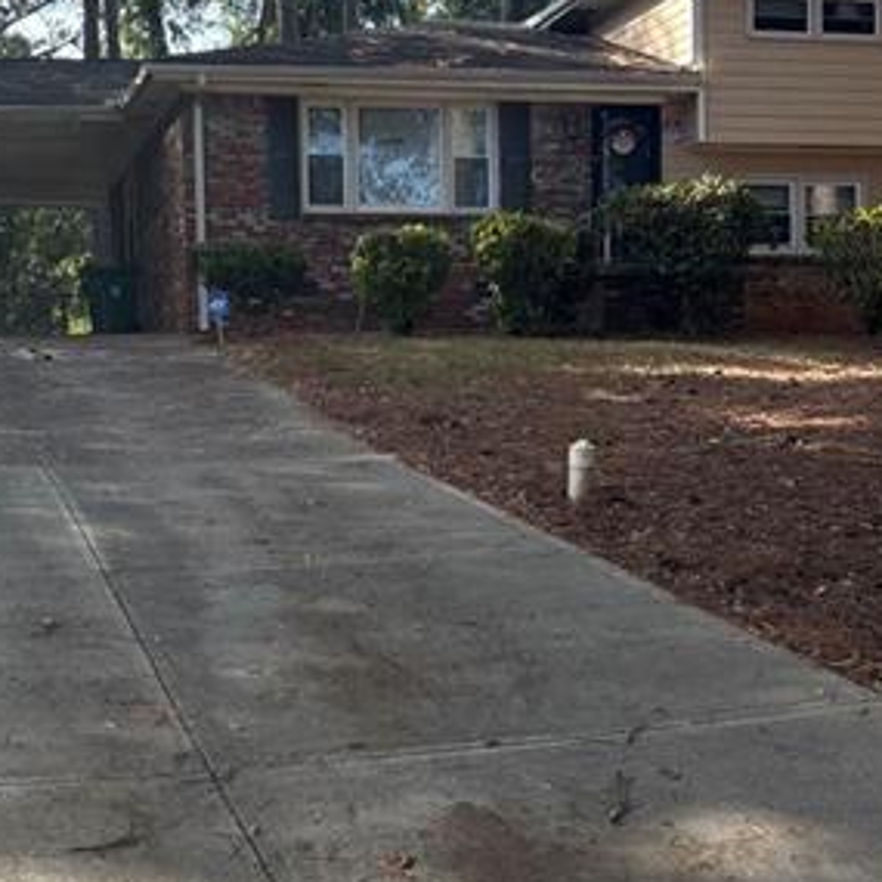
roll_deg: +0.2
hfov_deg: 27.5
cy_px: 554
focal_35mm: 62
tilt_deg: -2.5
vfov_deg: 27.6
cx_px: 279
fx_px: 1787
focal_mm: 5.96
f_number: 1.6
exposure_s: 1/1344
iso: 50
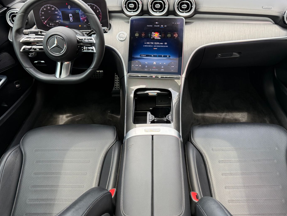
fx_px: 232
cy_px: 95
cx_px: 149
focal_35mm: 28
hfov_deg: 63.4
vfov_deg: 49.7
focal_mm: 6.76
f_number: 1.78
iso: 100
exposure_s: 1/251
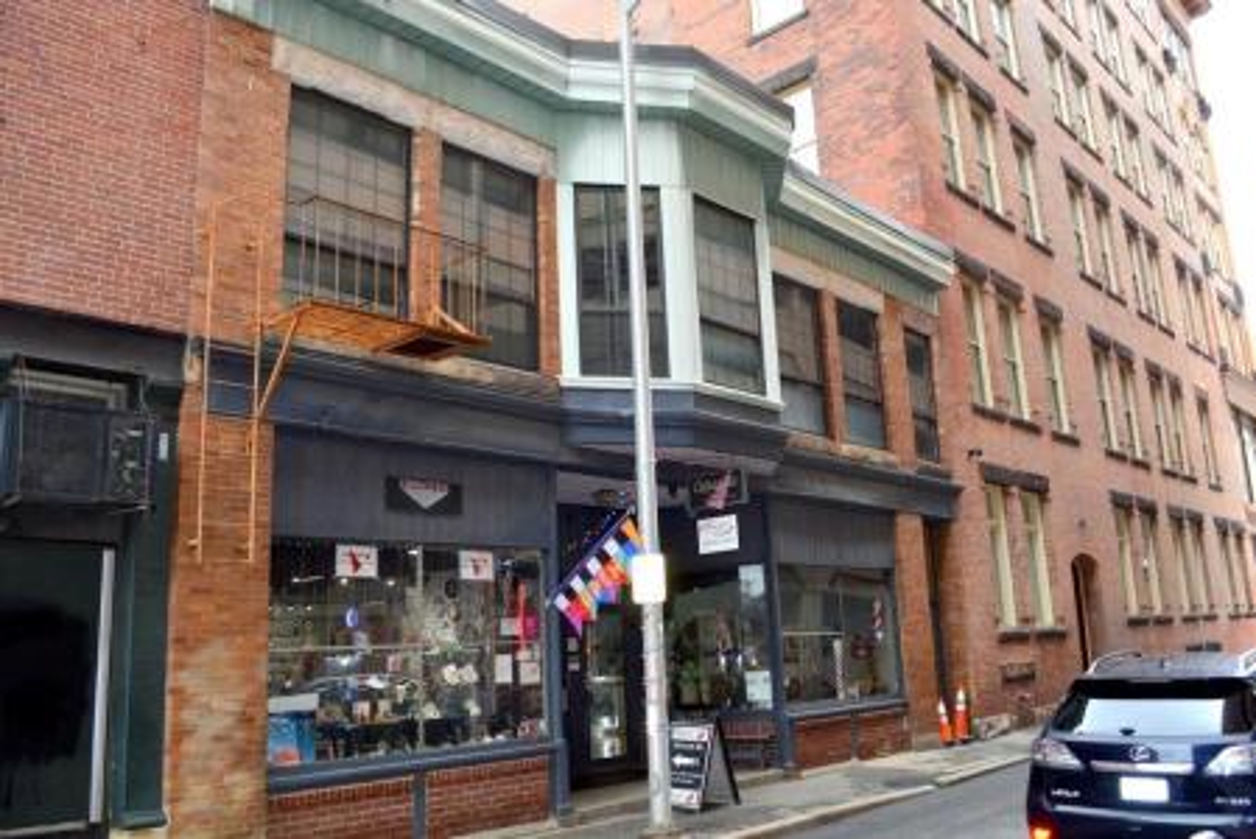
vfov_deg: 43.7
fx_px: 1047
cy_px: 420
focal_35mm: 30
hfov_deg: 61.9
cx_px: 628
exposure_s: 1/125
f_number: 5.6
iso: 200
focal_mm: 20
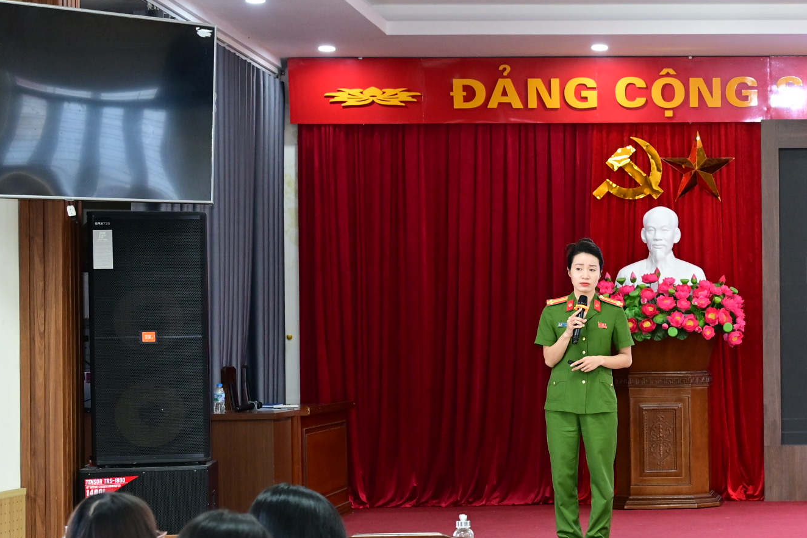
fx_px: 1793
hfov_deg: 23.8
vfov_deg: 17.0
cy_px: 379
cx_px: 881
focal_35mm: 80
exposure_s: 1/160
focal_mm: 35
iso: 1600
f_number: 4
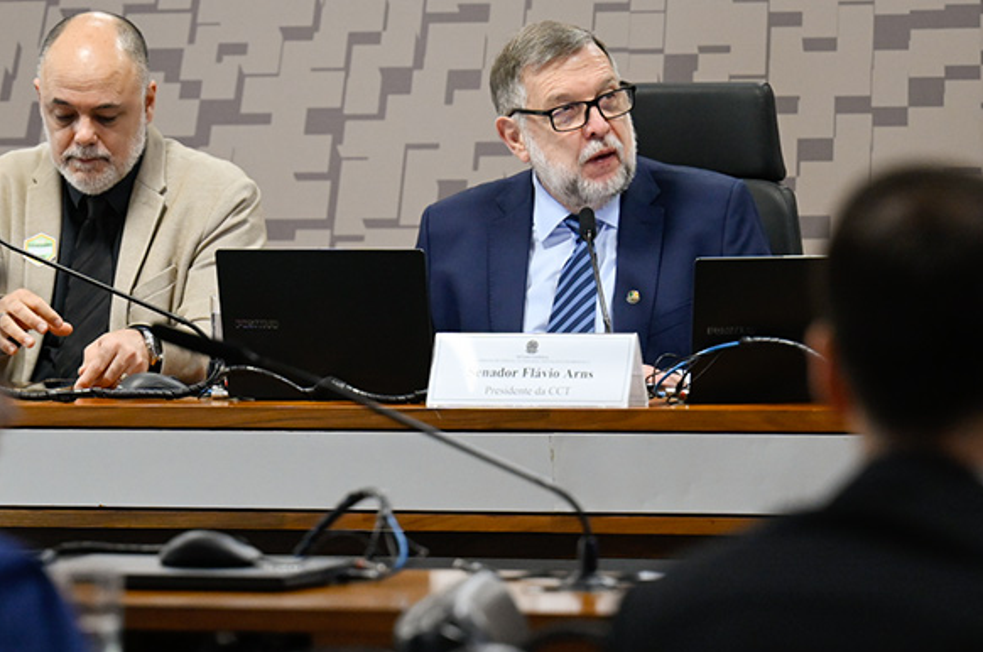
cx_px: 375
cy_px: 427
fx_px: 6924
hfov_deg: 8.1
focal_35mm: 254
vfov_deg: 5.4
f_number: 2.8
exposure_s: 1/320
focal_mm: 115
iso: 2000
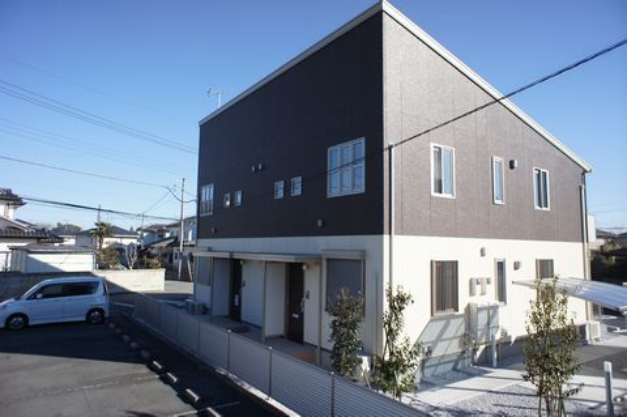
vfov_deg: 53.0
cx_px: 314
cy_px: 208
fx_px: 418
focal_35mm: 24
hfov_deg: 73.8
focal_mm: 16
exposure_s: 1/1600
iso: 200
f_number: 3.5
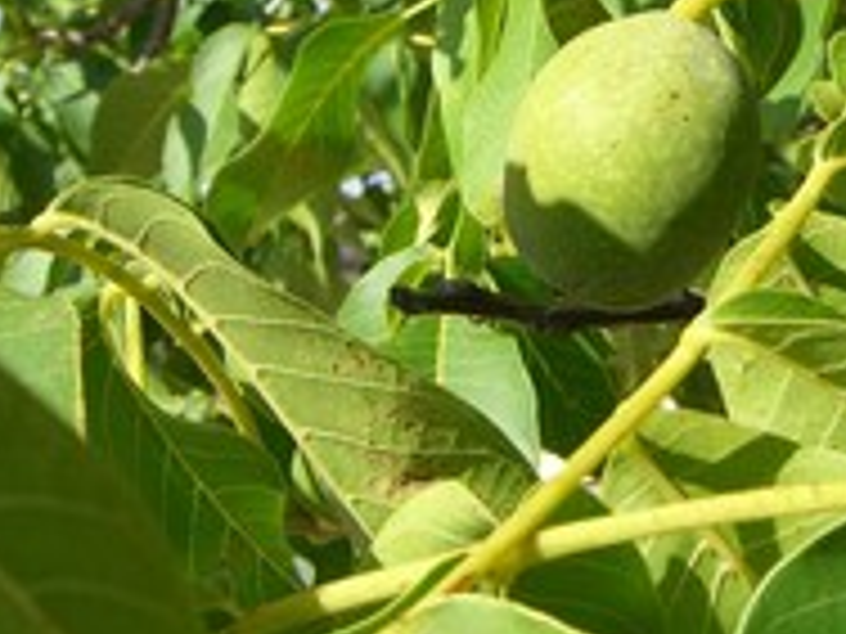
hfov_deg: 21.9
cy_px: 126
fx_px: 2175
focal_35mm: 89
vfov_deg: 16.5
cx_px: 598
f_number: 4.3
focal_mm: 6.2
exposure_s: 1/400
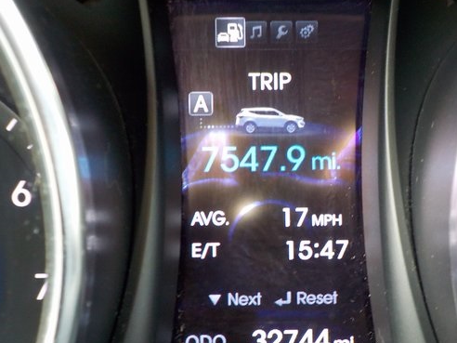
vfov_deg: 36.6
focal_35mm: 39
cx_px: 282
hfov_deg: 47.5
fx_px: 515
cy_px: 214
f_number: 3.3
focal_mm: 4.1
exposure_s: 1/30
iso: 250
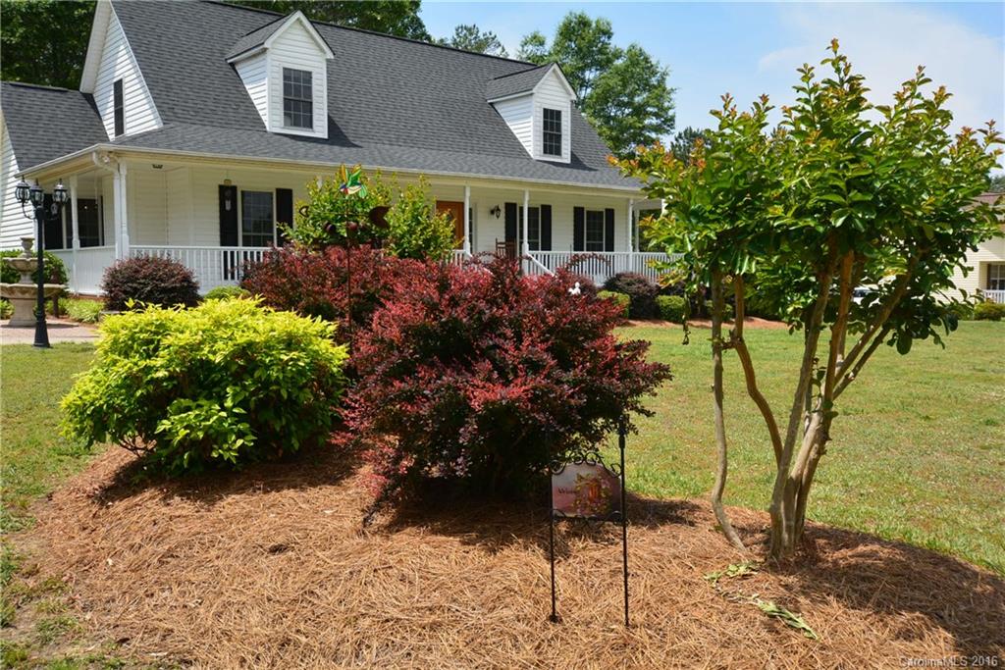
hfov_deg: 61.9
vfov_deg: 43.6
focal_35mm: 30
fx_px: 838
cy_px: 335
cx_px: 502
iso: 220
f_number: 10
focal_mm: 20
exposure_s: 1/250
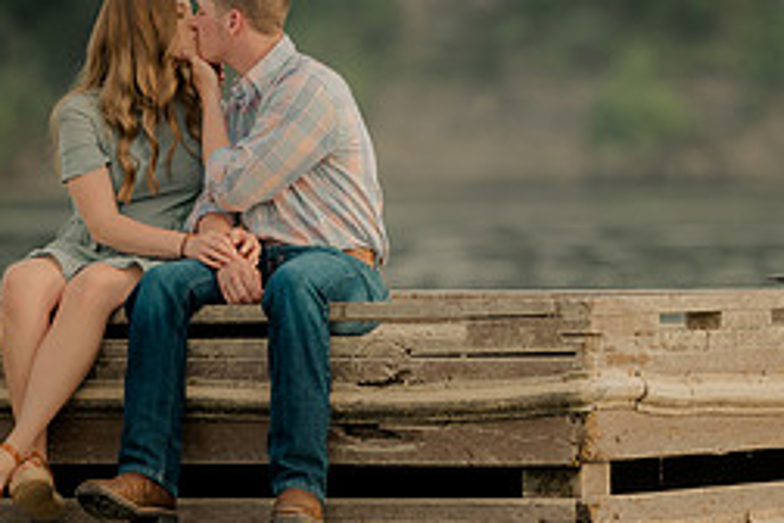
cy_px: 327
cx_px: 516
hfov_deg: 4.5
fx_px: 10017
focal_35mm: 460
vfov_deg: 3.0
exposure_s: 1/500
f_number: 2.8
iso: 160
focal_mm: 200
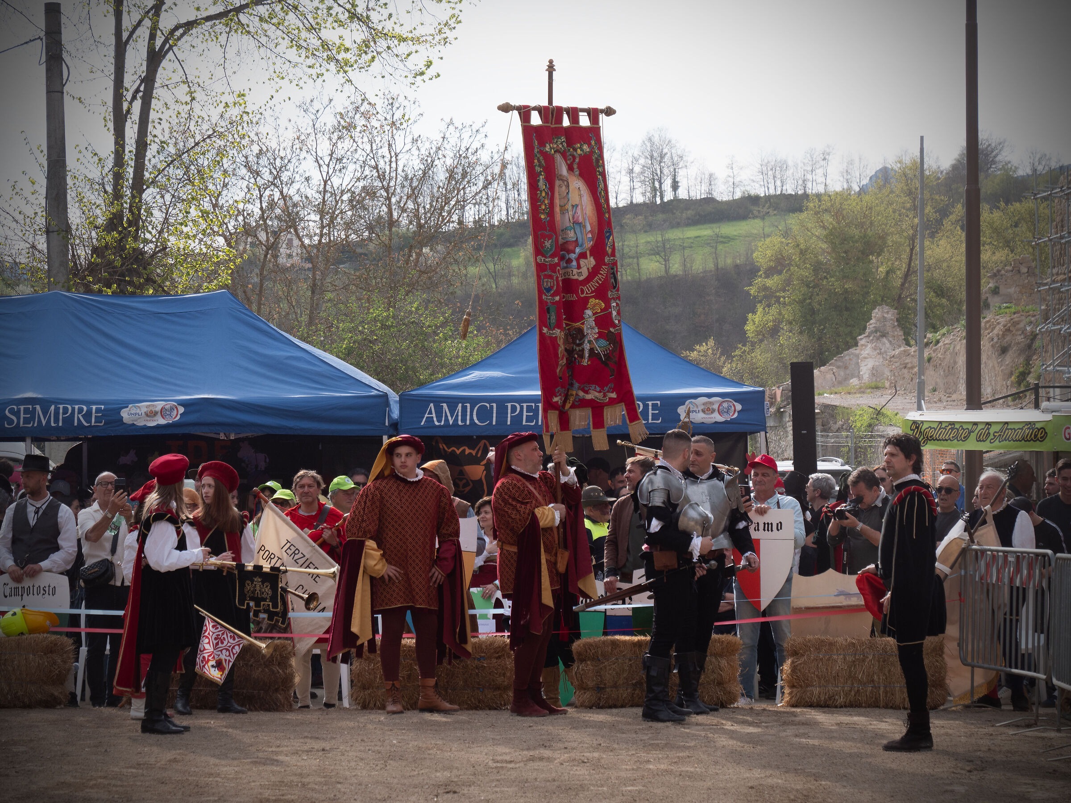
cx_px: 536
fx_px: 3713
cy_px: 402
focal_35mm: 120
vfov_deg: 12.3
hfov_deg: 16.4
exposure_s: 1/500
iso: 200
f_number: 5.6
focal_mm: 60
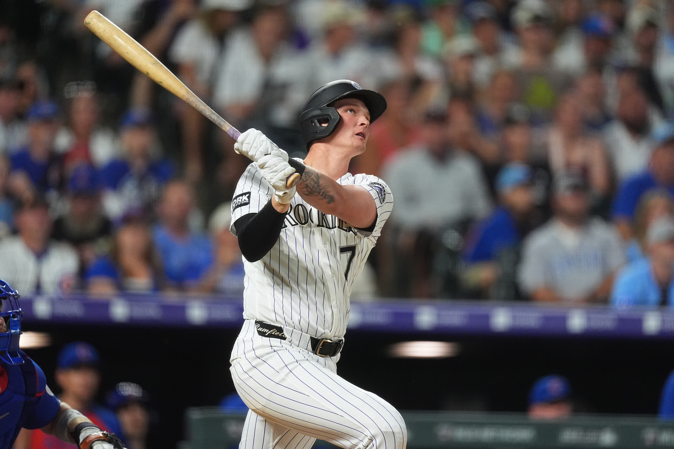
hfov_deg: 3.4
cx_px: 337
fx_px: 11232
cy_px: 224
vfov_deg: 2.3
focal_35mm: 600
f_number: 4
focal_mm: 600
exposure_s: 1/1600
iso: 5000
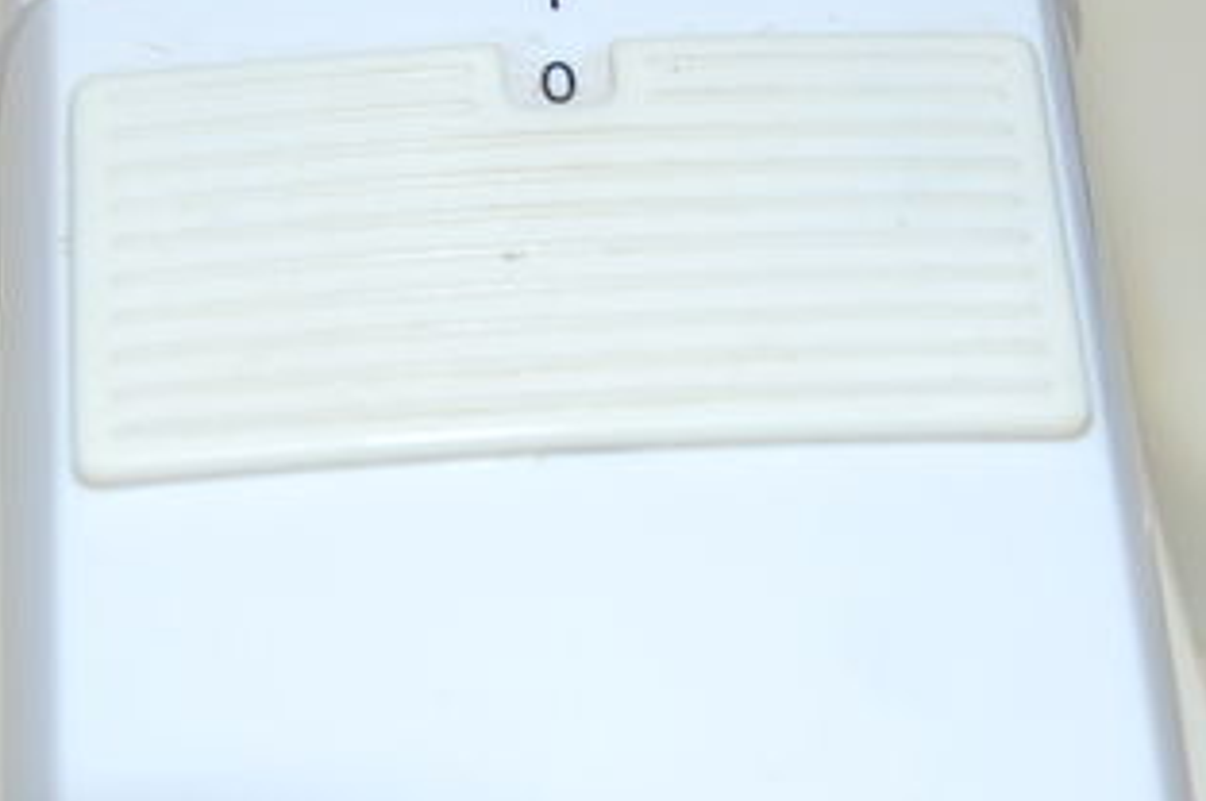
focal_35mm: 115
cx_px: 505
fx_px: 3848
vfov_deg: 11.8
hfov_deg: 17.8
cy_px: 117
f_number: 4
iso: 200
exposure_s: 1/60
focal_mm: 24
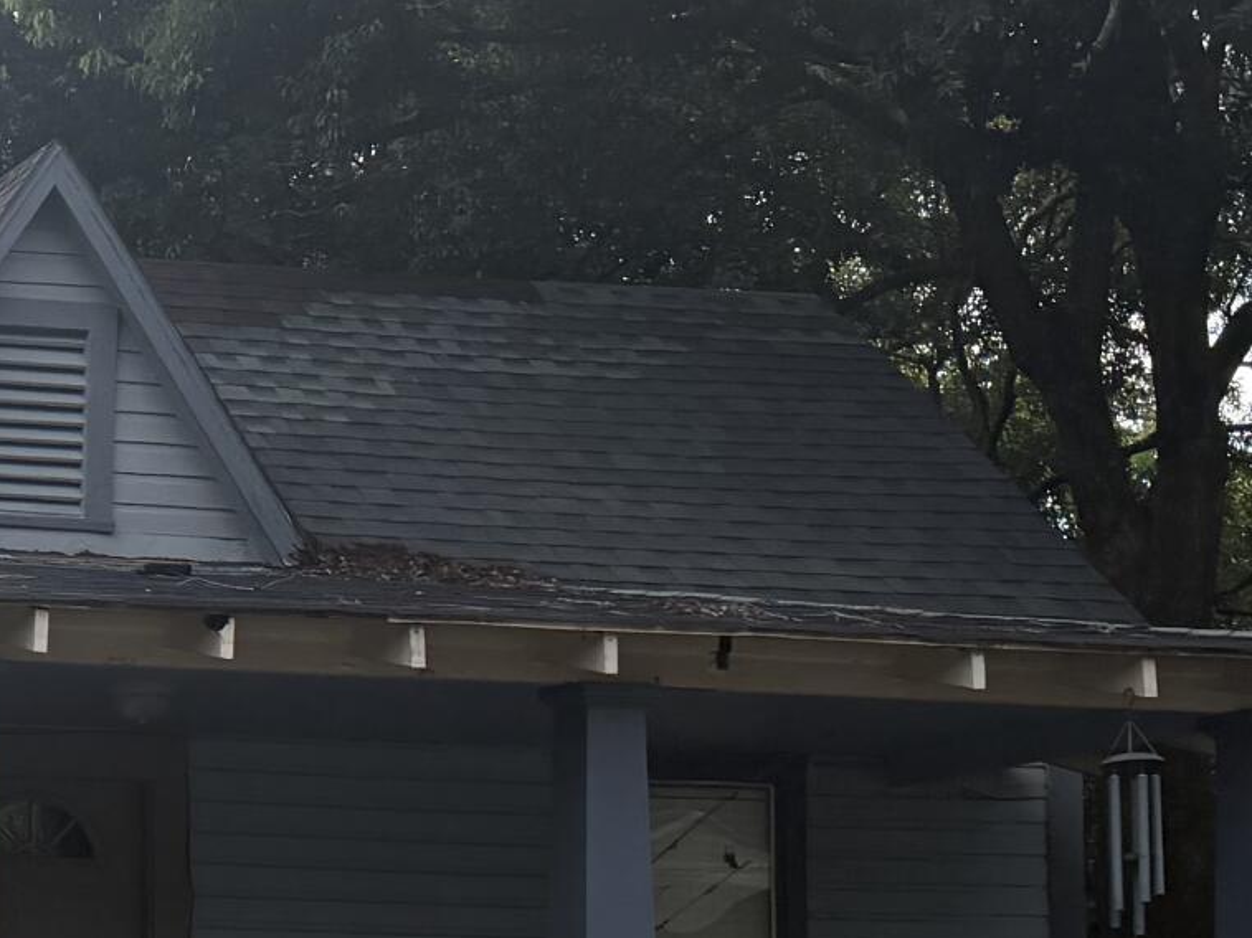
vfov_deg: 15.5
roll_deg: -1.7
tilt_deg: +2.0
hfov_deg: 18.2
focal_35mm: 95
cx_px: -656
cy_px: 732
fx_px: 3435
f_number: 1.78
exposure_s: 1/4673
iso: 100
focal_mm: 6.76
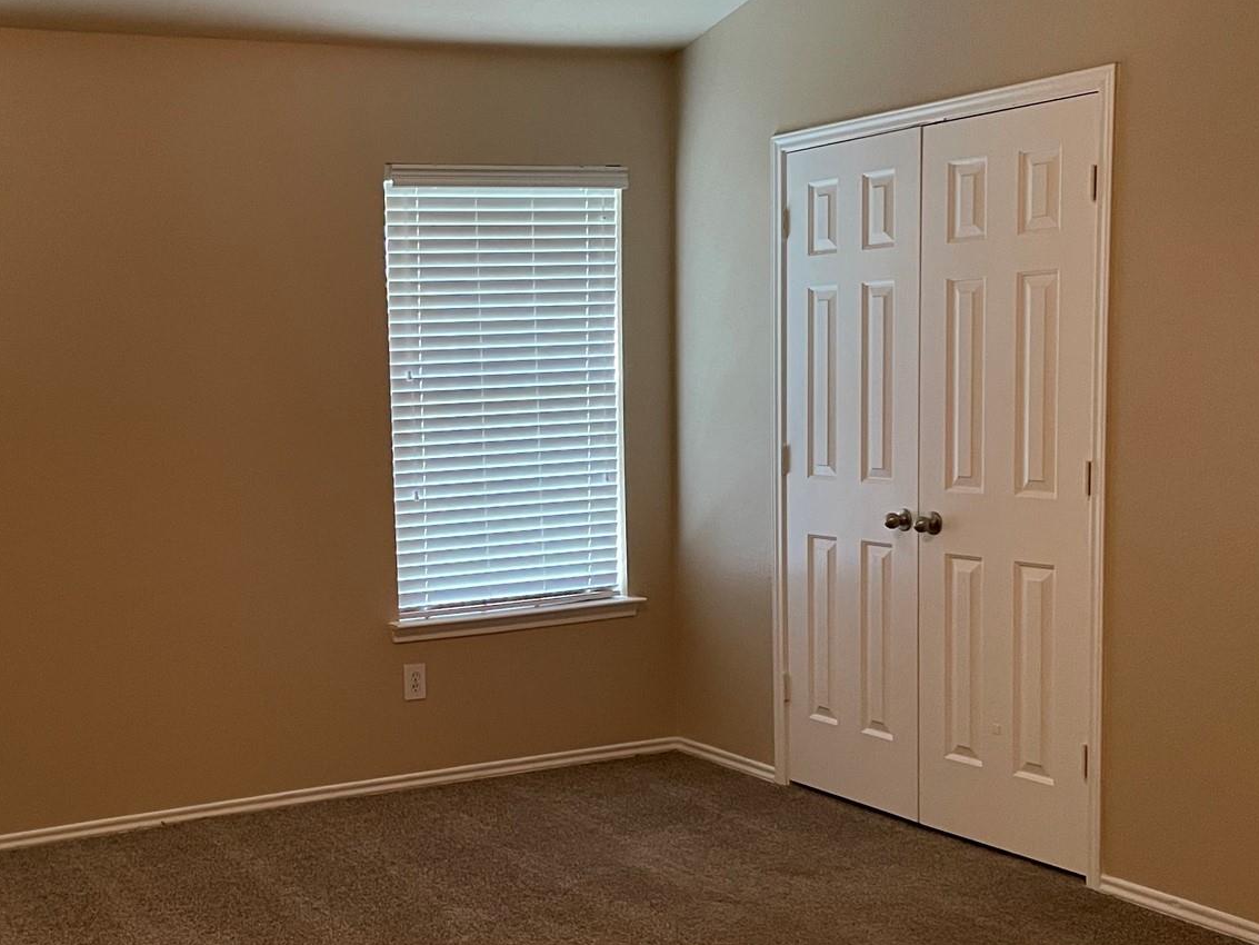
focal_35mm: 47
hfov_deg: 39.6
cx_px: 348
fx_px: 1710
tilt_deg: -6.5
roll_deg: +2.3
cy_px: 547
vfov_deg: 30.8
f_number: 1.6
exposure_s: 1/60
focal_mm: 4.2
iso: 500
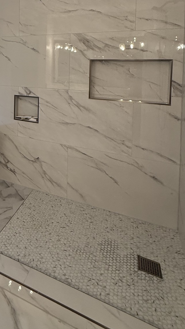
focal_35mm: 27
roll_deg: -0.7
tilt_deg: -1.3
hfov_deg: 38.4
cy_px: 71
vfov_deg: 64.4
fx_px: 236
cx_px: 3
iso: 160
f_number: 2.2
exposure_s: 1/120
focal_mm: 2.22
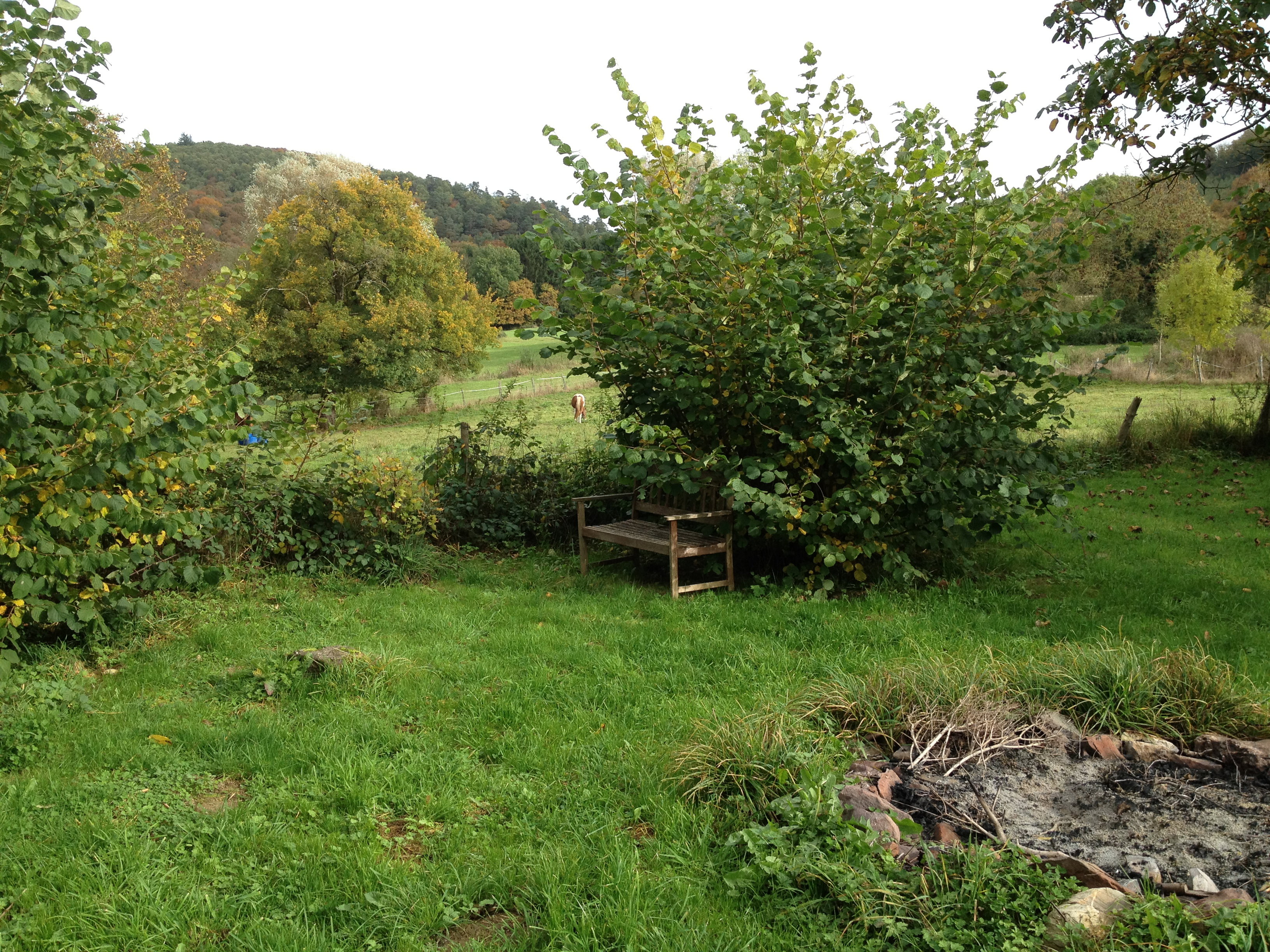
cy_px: 476
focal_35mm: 35
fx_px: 1284
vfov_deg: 40.7
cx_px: 635
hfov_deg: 52.6
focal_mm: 4.28
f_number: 2.4
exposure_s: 1/424
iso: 64
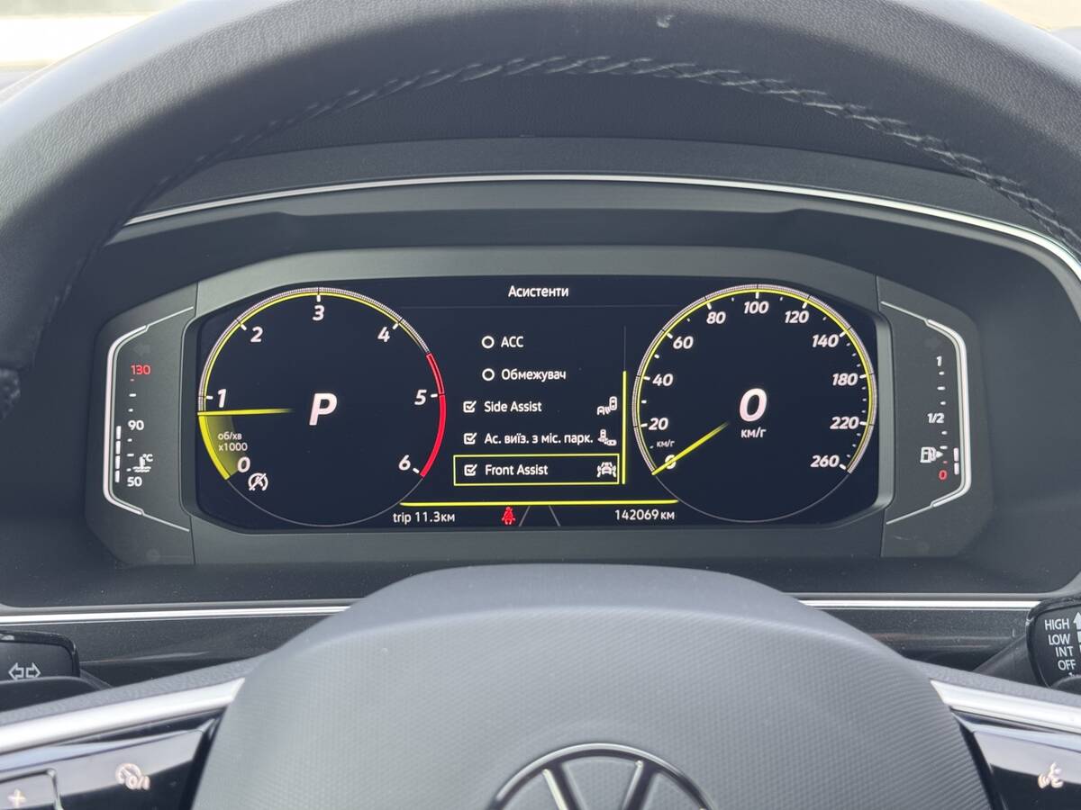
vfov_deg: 30.3
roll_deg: -0.2
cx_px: 540
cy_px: 405
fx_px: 1499
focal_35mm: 48
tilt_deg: -22.1
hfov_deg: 39.7
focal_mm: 6.76
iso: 64
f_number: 1.78
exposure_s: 1/56
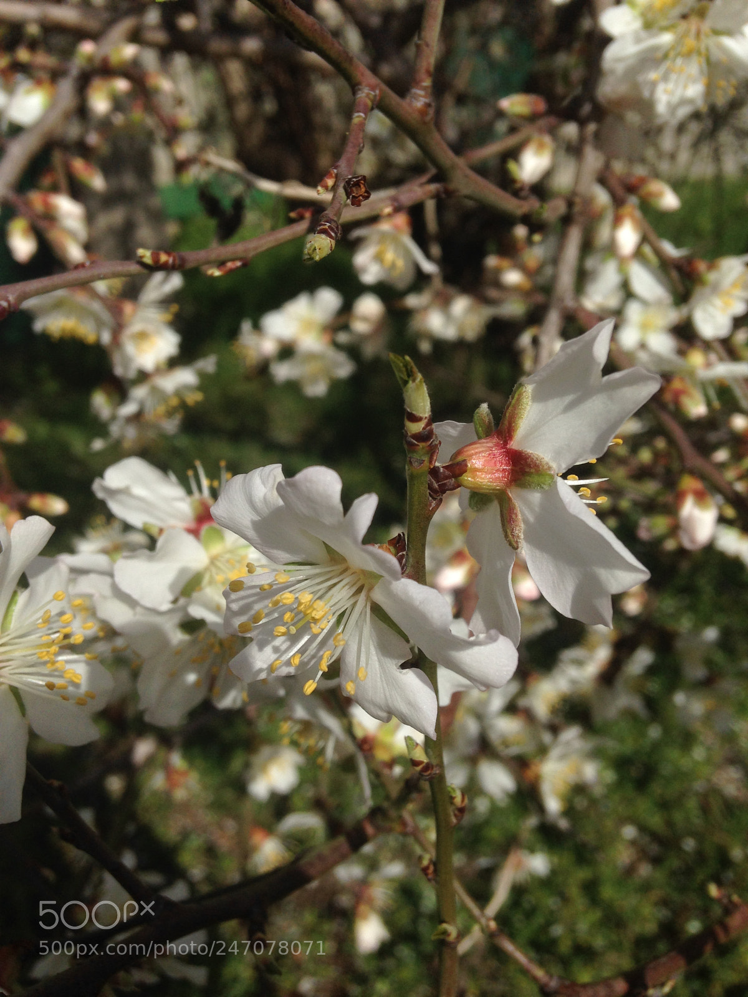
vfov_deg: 55.4
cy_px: 498
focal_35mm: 33
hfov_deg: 42.9
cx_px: 374
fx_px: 951
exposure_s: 1/3012
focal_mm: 4.12
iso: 50
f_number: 2.4
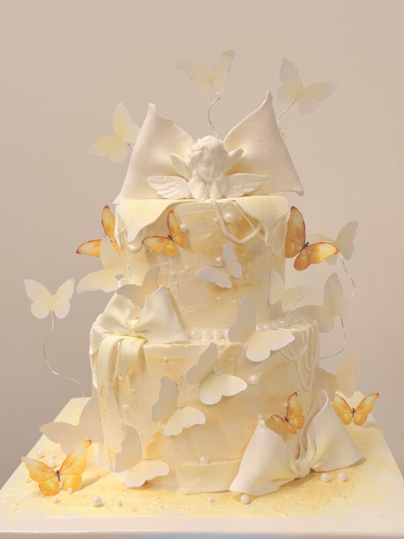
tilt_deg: -7.4
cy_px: 270
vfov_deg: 39.7
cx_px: 202
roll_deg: +0.8
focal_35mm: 48
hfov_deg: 30.3
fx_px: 747
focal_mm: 6.76
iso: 80
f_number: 1.78
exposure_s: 1/100
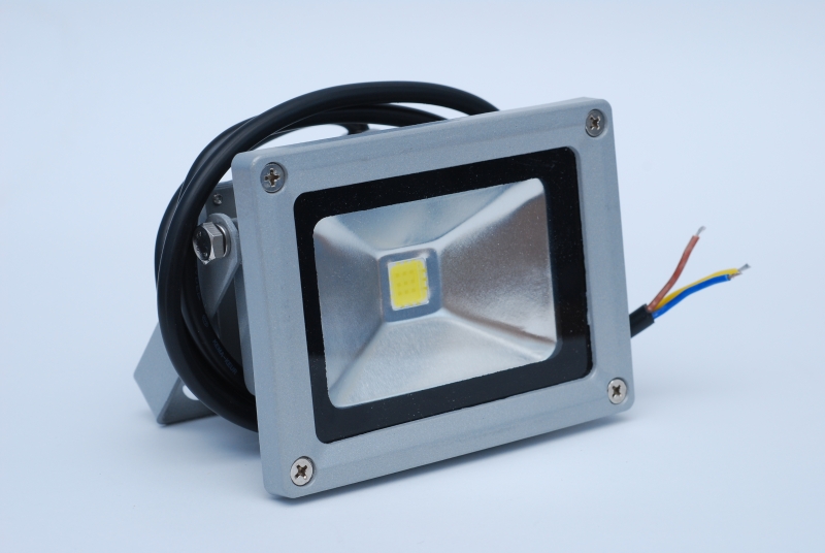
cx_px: 412
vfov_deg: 15.2
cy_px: 276
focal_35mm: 90
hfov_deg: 22.6
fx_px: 2066
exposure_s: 1/50
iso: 200
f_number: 10
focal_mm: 60
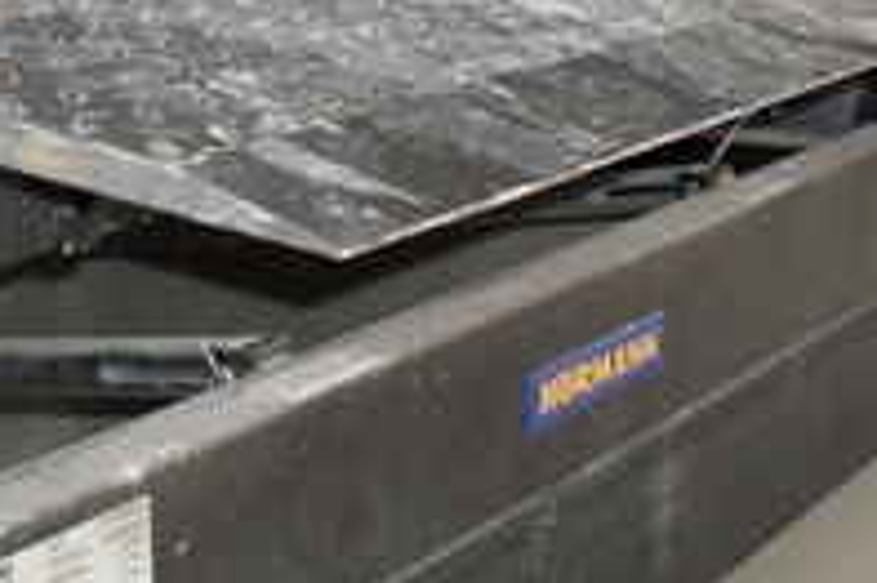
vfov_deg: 15.2
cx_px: 378
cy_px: 236
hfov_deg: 22.6
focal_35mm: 90
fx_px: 2191
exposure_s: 1/45
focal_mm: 6.3
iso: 200
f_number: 2.8
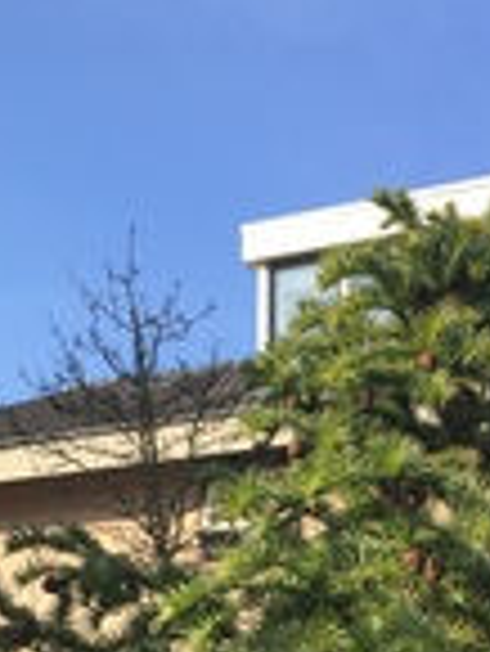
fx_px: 1508
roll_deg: -0.5
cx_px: 400
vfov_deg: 21.7
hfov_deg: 18.3
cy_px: 881
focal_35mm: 80
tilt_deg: +3.3
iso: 32
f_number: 2.2
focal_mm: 4.15
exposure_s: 1/807
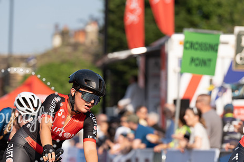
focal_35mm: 240
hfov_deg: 8.6
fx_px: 1627
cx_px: 97
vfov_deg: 5.7
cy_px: 91
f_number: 4.5
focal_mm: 191
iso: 160
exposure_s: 1/1000
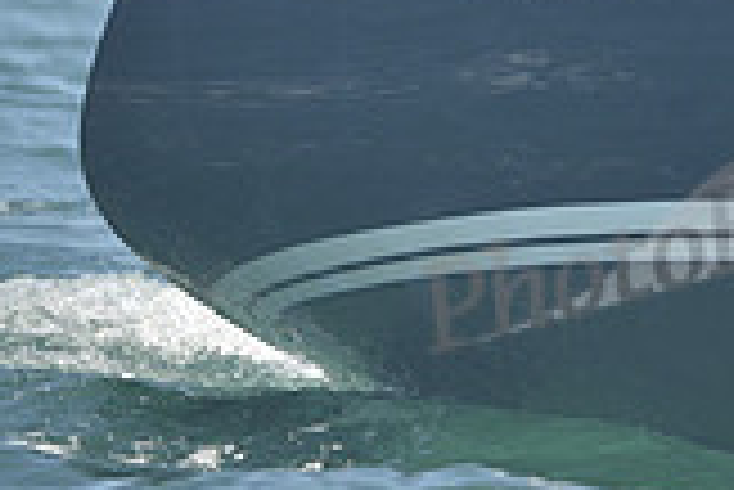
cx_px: 1292
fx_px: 21019
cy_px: -61
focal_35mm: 1030
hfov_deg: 2.0
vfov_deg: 1.3
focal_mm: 290
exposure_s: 1/1000
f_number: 5.6
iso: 280
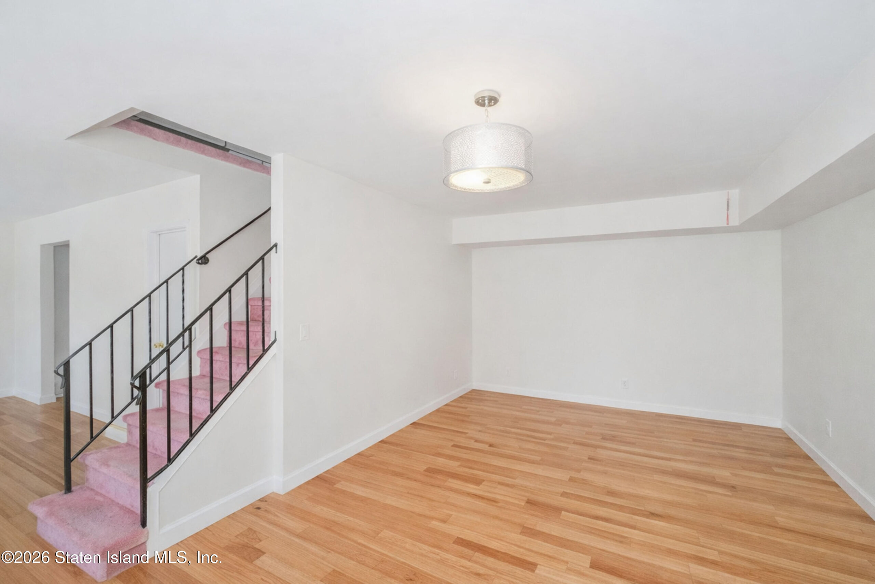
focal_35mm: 15
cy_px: 292
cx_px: 438
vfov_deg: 77.3
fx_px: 365
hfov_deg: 100.4
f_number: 7.1
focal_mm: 10
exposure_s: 1/60
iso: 1600
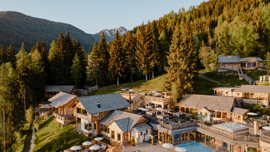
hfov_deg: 76.3
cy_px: 80
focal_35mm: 24
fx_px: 172
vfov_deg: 47.7
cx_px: 140
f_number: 2.8
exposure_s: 1/240
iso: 100
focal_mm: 8.38
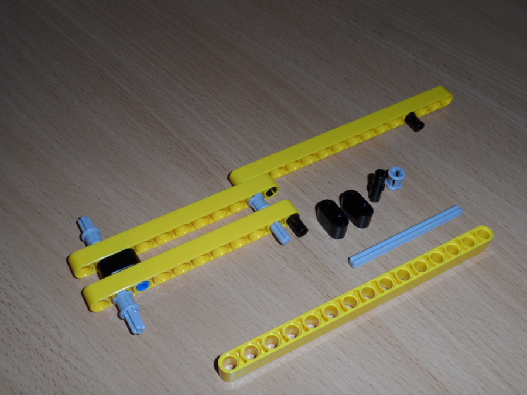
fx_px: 624
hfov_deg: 45.8
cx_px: 264
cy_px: 198
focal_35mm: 41
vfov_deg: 35.1
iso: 100
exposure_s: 1/15
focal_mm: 6.8
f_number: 7.4
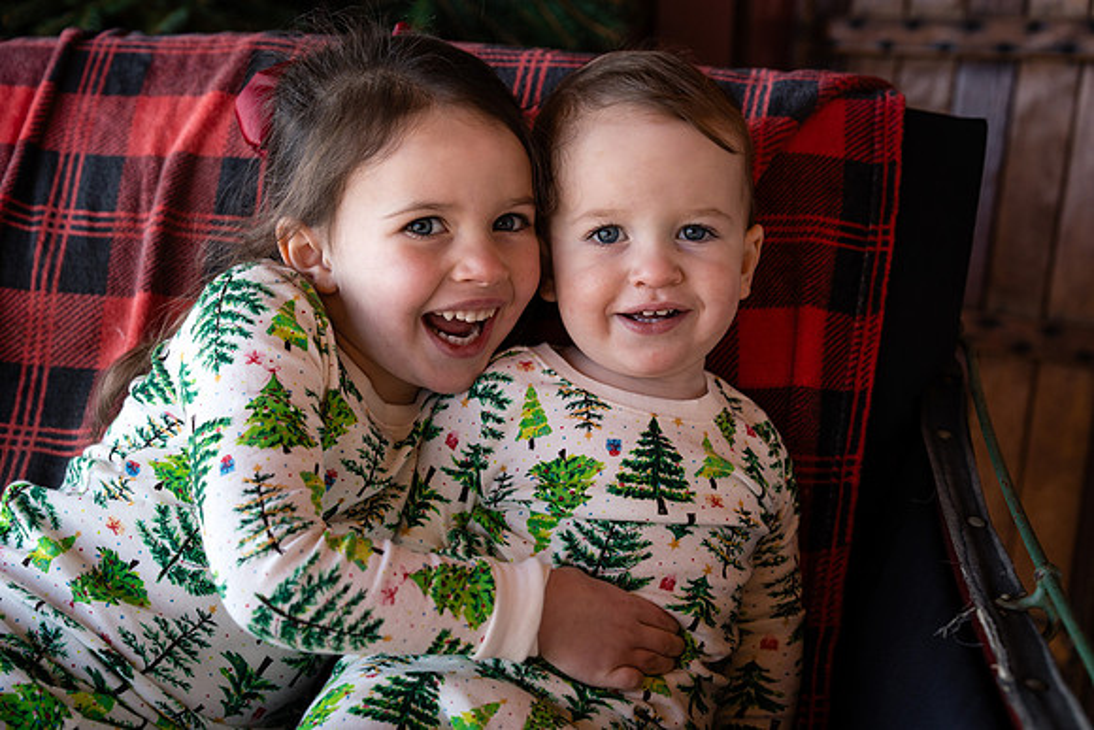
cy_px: 365
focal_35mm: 56
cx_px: 547
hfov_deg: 35.6
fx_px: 1702
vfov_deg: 24.2
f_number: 4
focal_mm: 56
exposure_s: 1/400
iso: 400
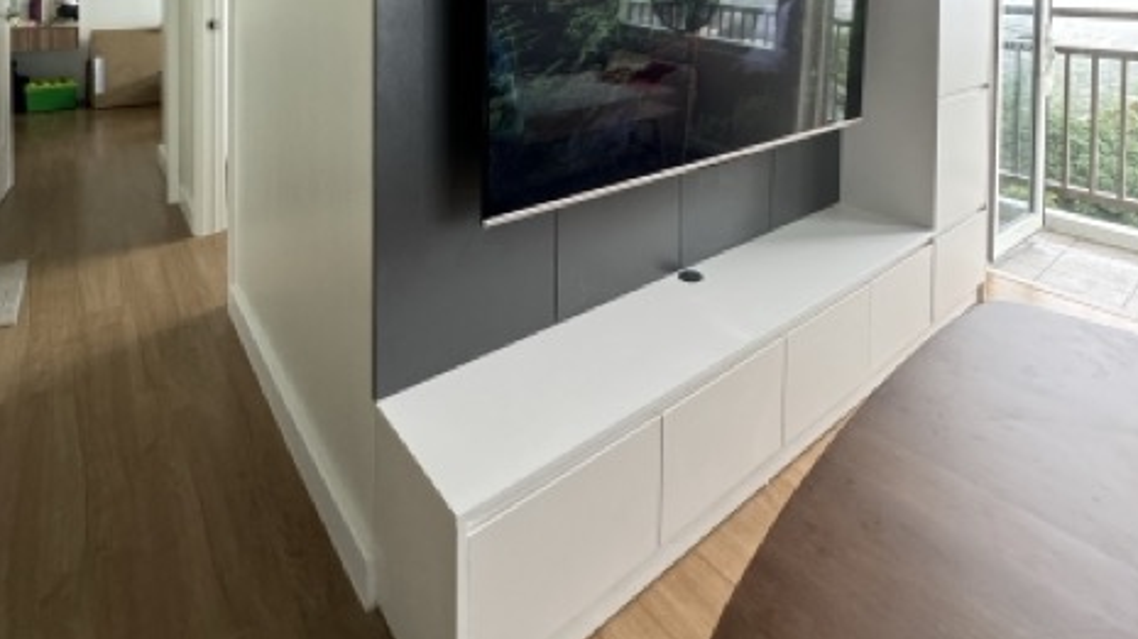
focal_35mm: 21
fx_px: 633
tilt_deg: -0.9
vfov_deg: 44.9
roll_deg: -0.6
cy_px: -7
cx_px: 582
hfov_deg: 83.9
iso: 250
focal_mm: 2.22
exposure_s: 1/99
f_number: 2.2
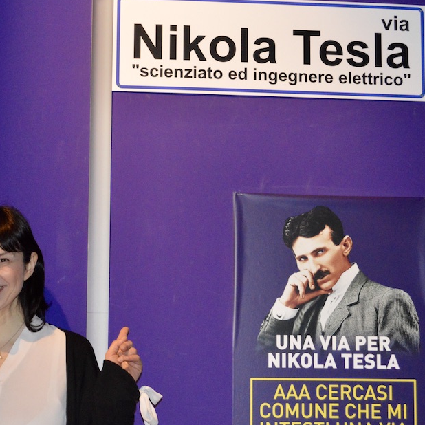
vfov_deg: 26.1
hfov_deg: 25.9
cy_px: 220
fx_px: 917
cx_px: 123
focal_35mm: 66
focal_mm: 32
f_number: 4.8
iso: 3200
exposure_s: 1/60
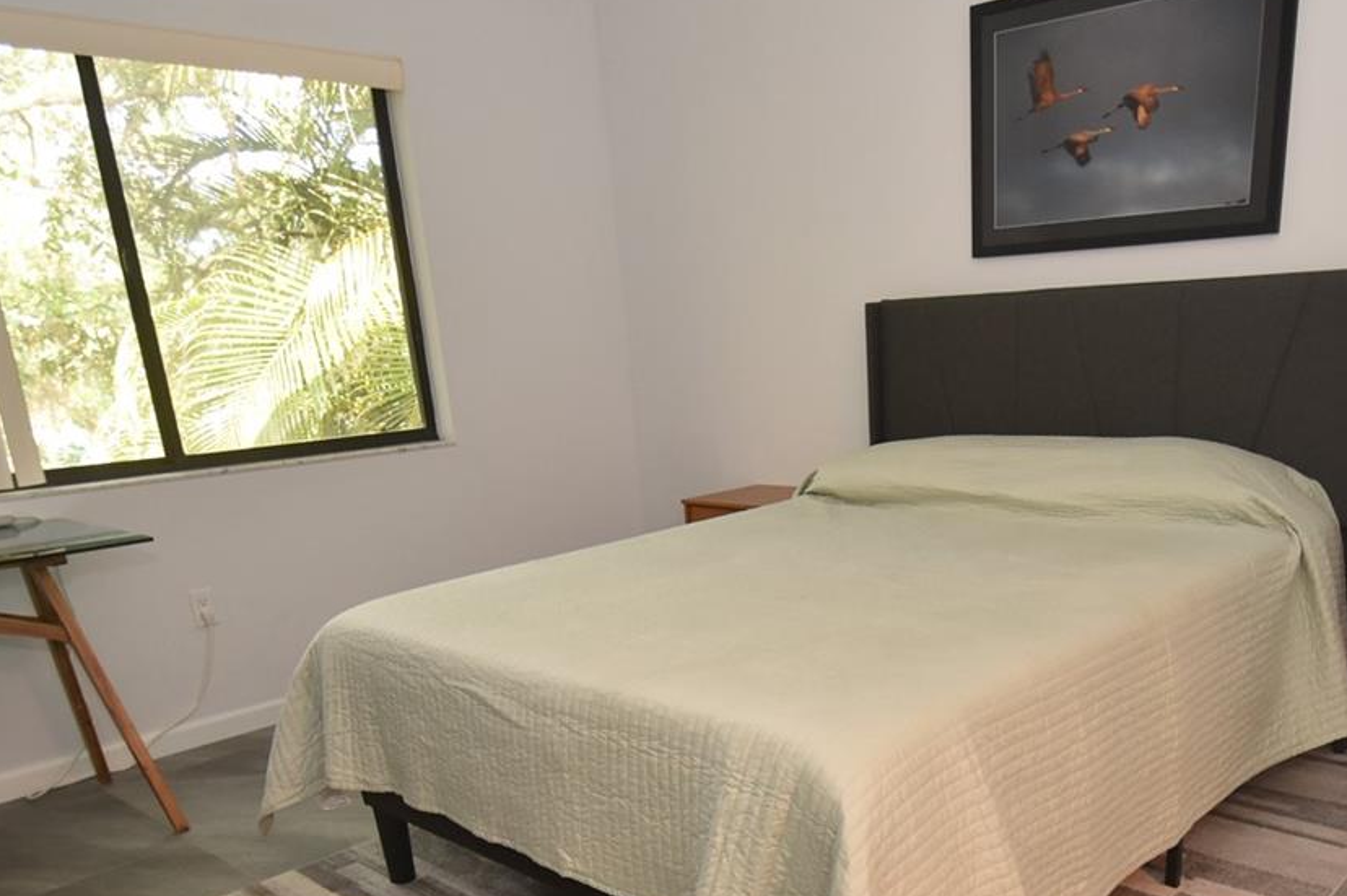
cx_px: 826
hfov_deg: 63.0
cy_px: 688
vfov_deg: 43.3
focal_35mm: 29
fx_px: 1084
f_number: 3.5
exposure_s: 1/60
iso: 900
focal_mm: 10
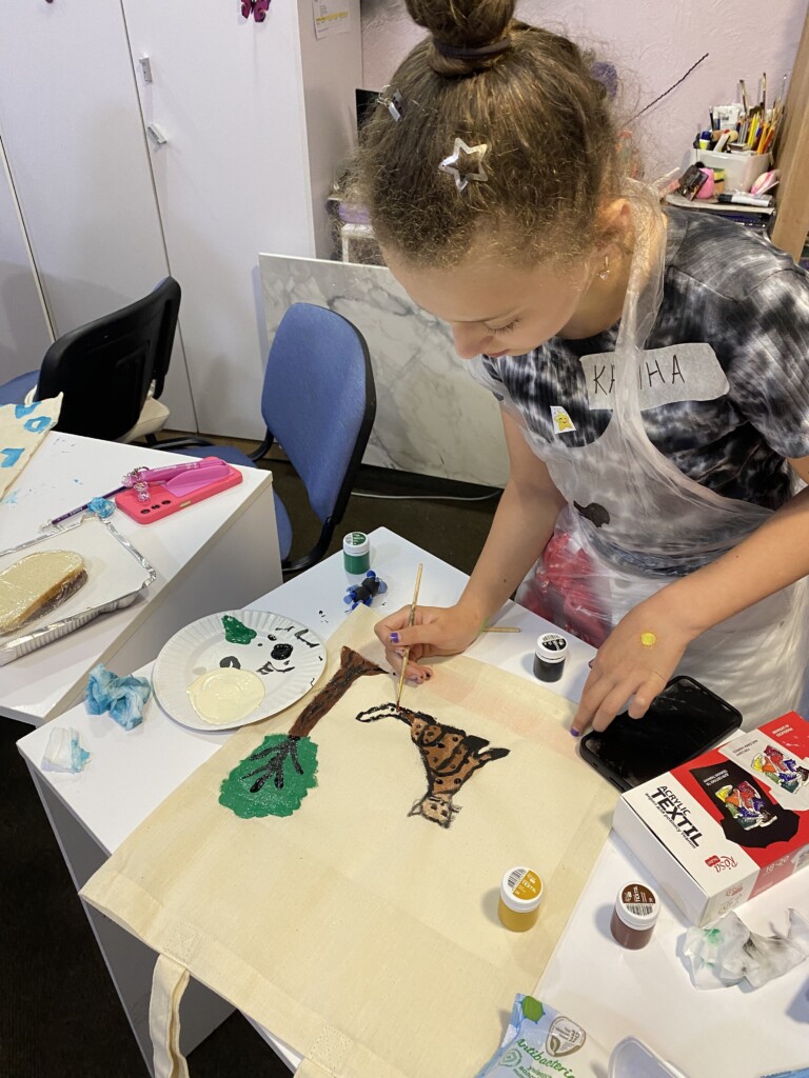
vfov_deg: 67.3
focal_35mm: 26
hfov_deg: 53.1
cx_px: 404
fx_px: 810
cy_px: 539
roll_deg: -0.8
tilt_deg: -35.8
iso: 160
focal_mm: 4.25
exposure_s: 1/50
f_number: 1.8
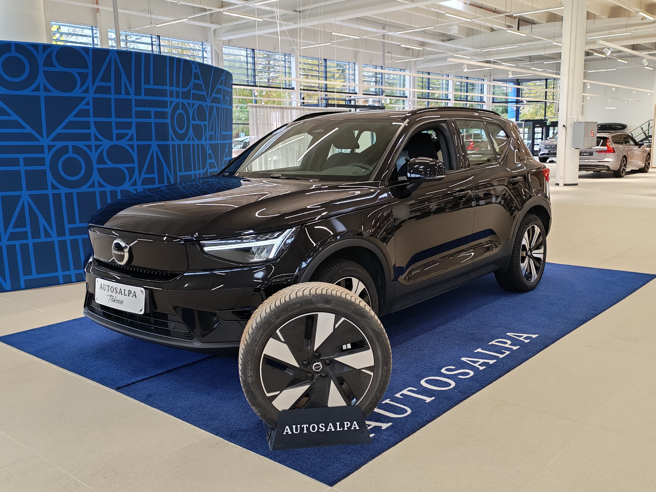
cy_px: 246
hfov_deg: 52.6
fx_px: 663
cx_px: 328
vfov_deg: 40.7
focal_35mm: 35
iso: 320
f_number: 1.9
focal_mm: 6.12
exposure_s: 1/100
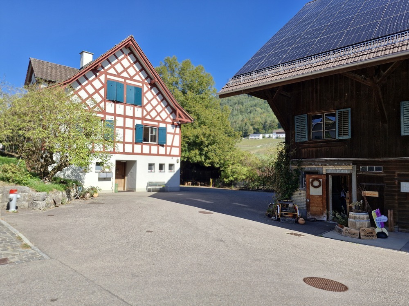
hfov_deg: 73.9
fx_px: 272
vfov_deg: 58.9
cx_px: 204
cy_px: 153
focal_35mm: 23
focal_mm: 5.54
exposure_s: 1/972
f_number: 1.8
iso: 50
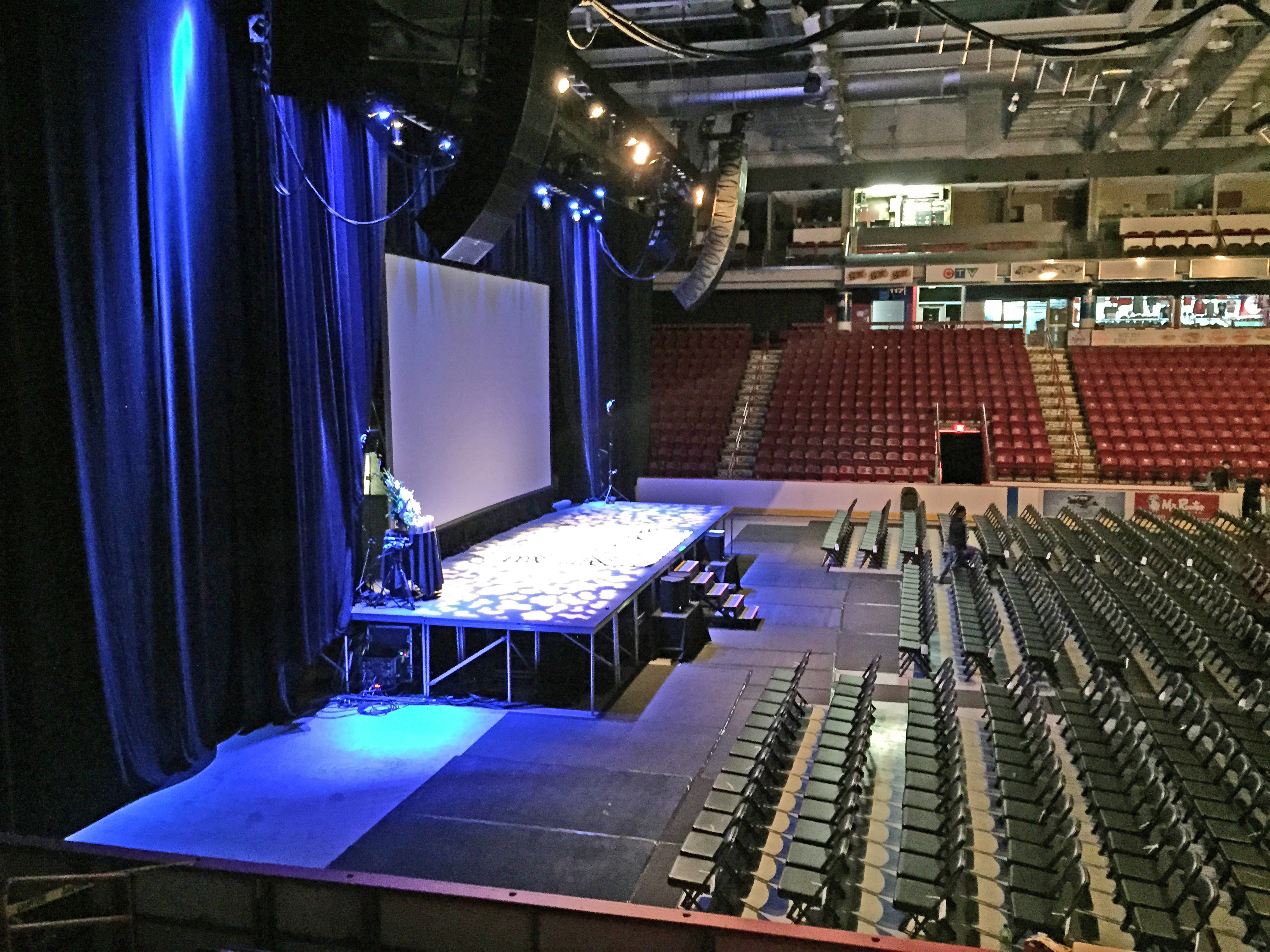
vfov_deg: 48.2
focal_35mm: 29
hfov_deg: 61.7
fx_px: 1064
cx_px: 635
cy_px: 476
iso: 640
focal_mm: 4.15
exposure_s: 1/15
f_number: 2.2
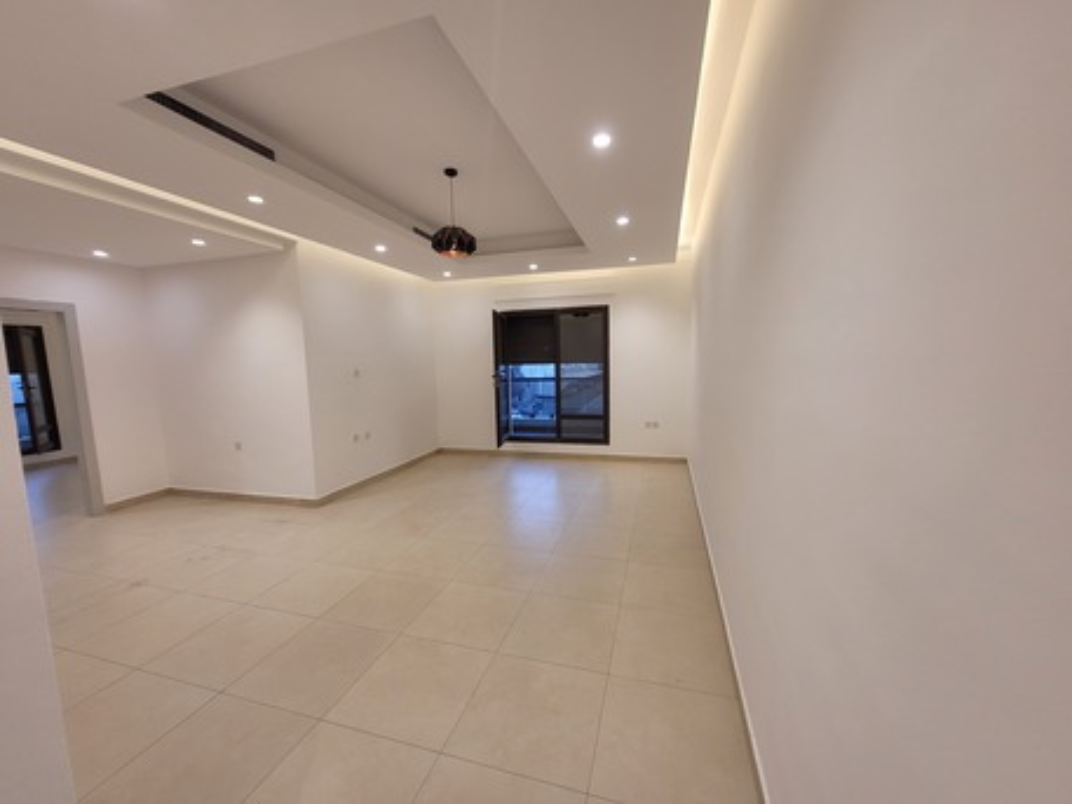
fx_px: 403
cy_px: 402
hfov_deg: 106.2
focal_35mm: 13
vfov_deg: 89.9
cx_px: 536
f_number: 2.2
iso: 64
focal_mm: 1.74
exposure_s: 1/50
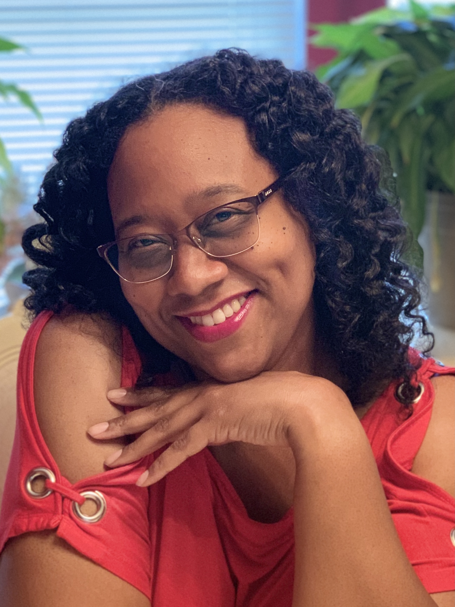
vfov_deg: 36.8
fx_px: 911
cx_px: 228
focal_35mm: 52
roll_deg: +0.9
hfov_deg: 28.0
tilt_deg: -16.2
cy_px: 304
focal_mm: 6
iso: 320
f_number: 2.4
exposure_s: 1/60
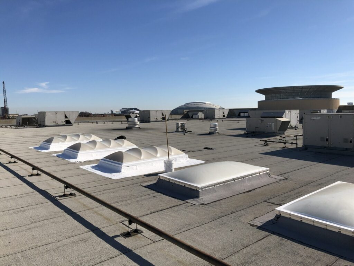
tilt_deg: -2.7
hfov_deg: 63.4
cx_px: 177
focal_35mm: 28
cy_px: 133
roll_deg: +0.6
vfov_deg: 49.7
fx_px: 286
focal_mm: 4
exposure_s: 1/3436
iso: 20
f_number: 1.8
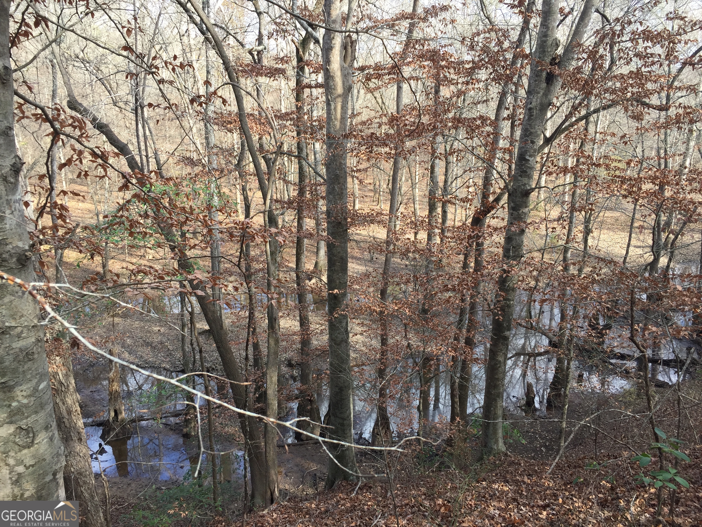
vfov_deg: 48.2
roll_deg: -2.0
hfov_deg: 61.7
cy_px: 264
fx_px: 588
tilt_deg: -15.4
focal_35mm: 29
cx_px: 351
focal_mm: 4.15
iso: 32
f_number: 2.2
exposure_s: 1/255
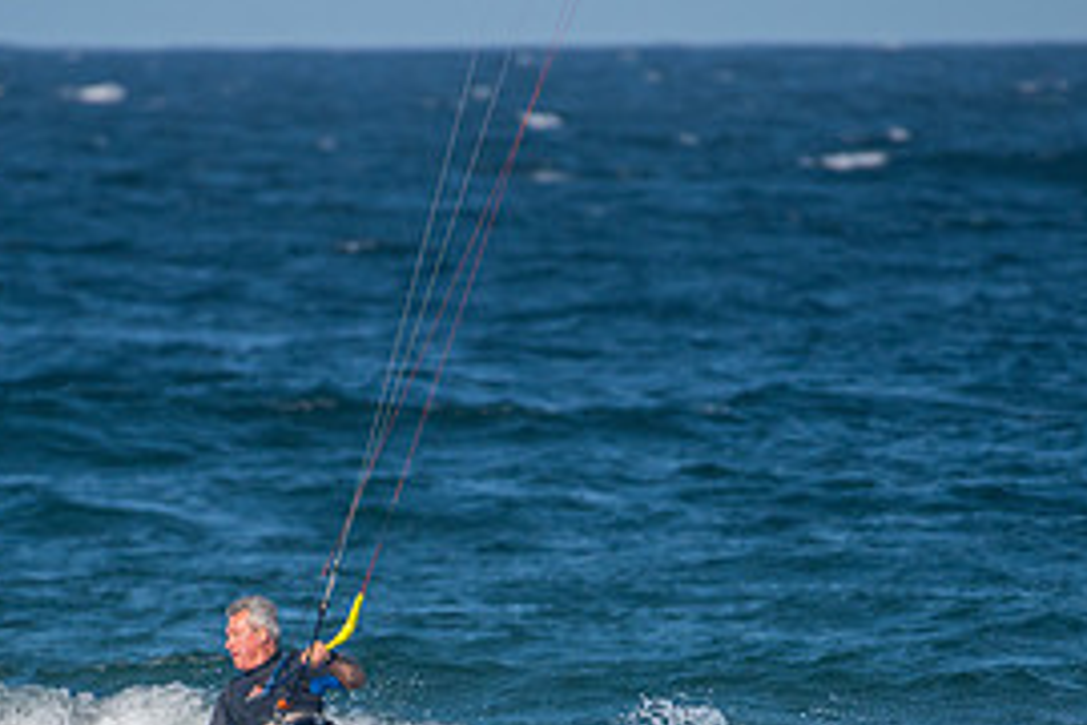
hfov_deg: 1.9
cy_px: 775
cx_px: 366
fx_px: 32456
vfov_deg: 1.3
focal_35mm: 1075
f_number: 5.6
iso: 640
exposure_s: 1/4000
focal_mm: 500
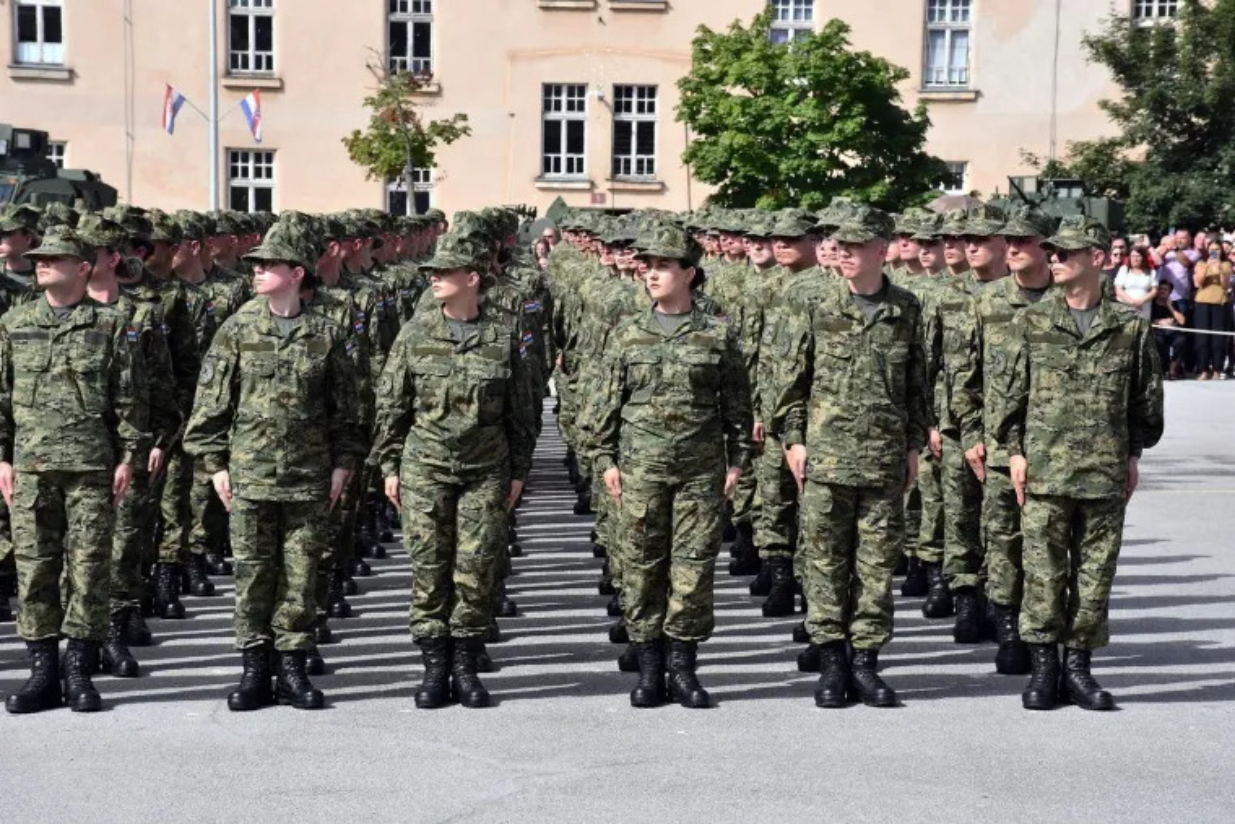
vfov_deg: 12.2
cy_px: 412
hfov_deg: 18.3
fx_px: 3843
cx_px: 618
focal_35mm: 112
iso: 2000
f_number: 11
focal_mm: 75
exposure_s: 1/2000
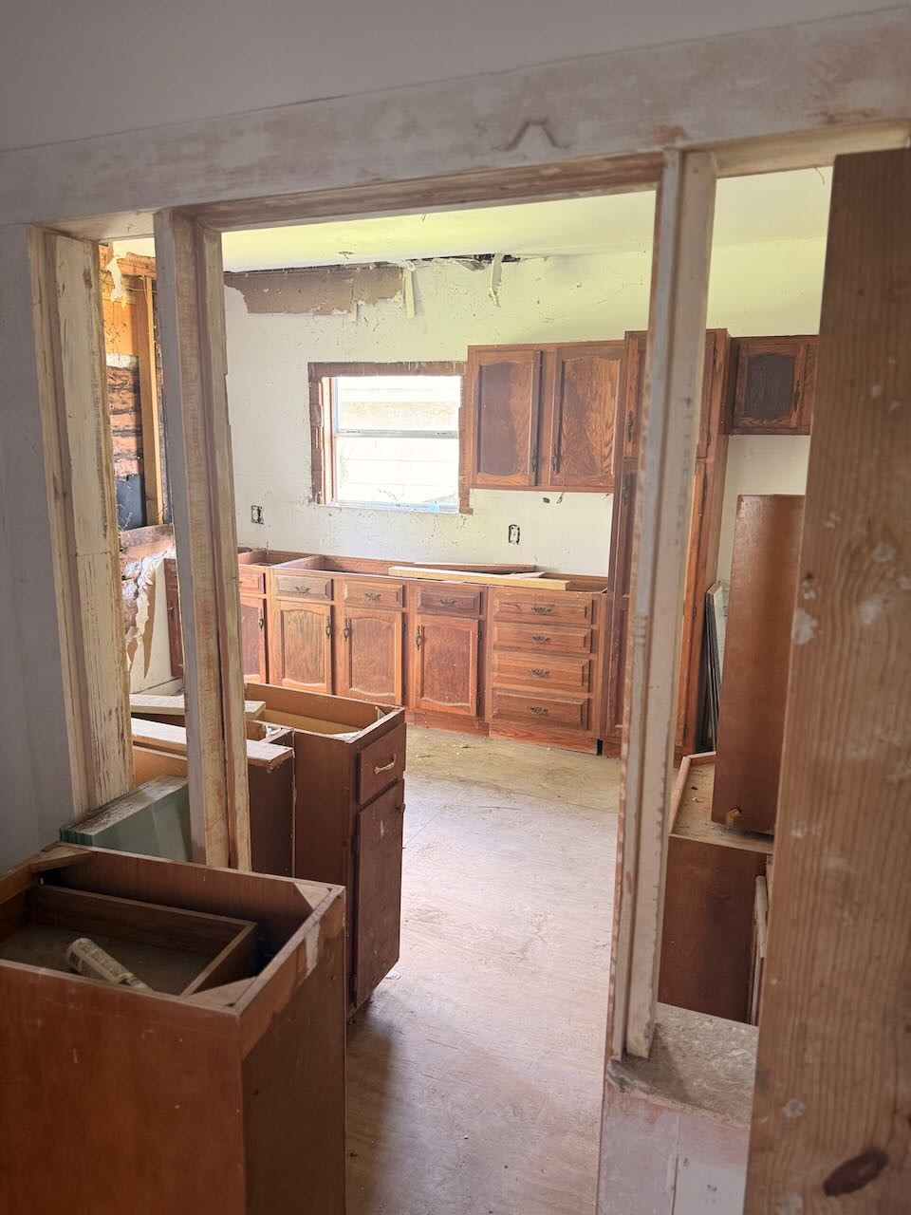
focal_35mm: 24
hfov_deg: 56.8
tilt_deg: -9.7
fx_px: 842
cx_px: 456
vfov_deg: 71.6
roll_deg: -2.0
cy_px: 608
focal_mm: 6.76
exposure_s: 1/60
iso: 250
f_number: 1.78
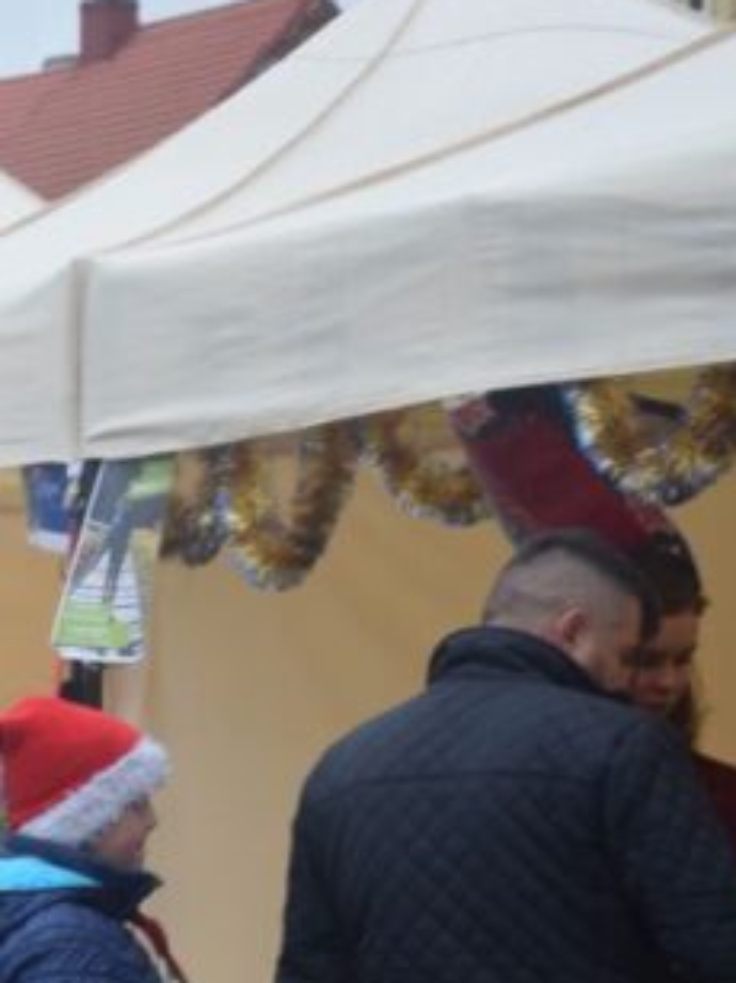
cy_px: 749
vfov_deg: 11.4
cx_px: -410
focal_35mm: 173
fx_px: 4908
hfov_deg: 8.4
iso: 400
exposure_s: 1/125
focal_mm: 48
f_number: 5.6
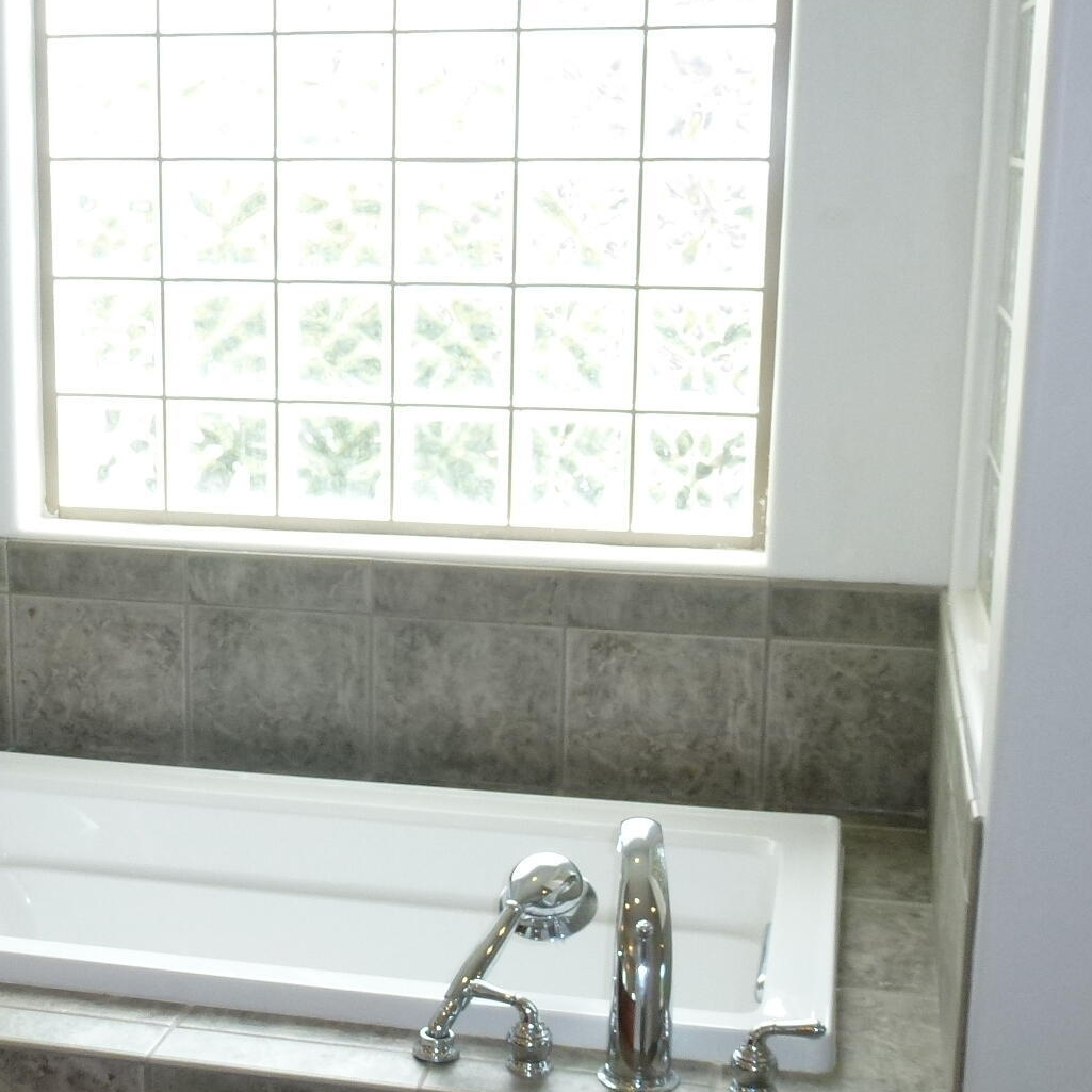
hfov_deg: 31.7
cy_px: 617
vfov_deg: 32.2
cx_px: 298
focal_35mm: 53
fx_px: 1892
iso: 200
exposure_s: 1/60
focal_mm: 5.4
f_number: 3.5
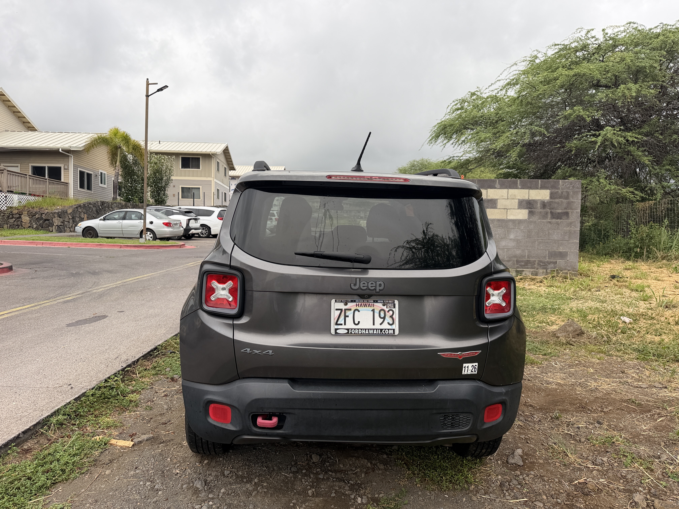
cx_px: 340
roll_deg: -0.3
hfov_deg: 71.6
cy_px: 254
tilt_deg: -1.2
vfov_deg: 56.8
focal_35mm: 24
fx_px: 471
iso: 80
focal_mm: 6.76
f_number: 1.78
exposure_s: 1/584
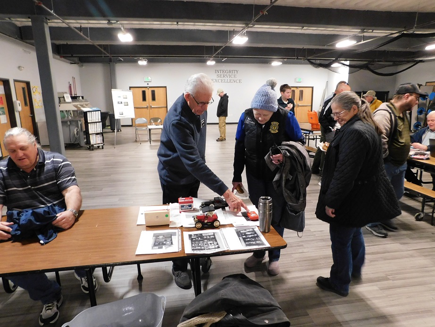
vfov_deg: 58.9
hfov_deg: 73.9
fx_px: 289
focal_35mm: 23
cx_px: 218
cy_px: 164
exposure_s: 1/25
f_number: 3
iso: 400
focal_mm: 4
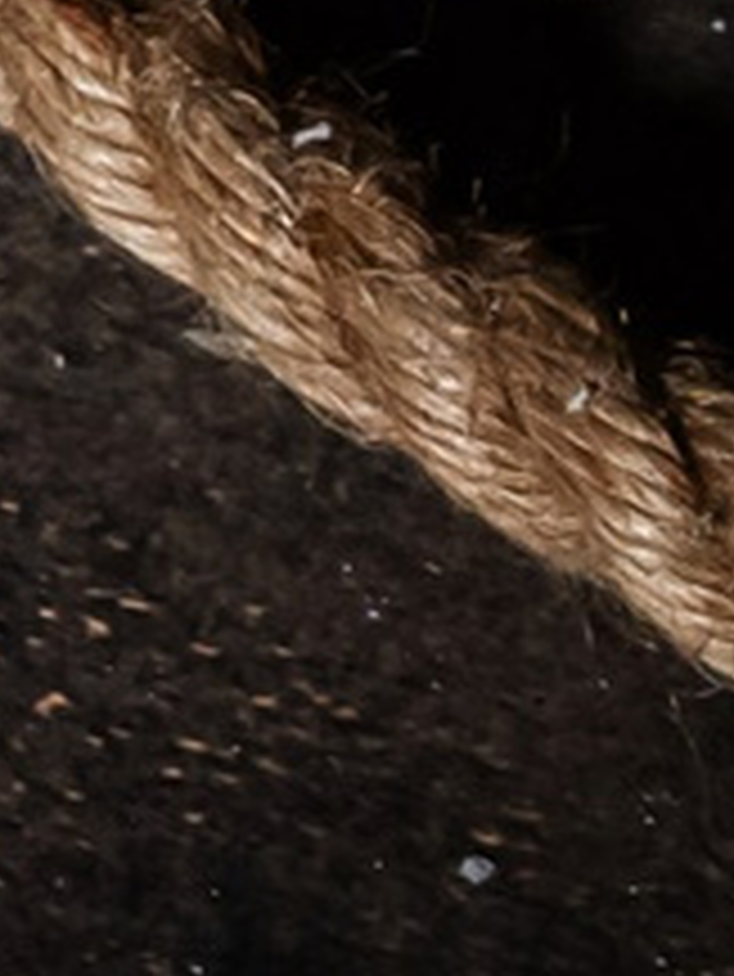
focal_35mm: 704
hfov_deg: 2.0
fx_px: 19884
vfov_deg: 2.7
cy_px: -2749
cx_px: -4333
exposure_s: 1/160
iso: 1250
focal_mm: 55
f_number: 9
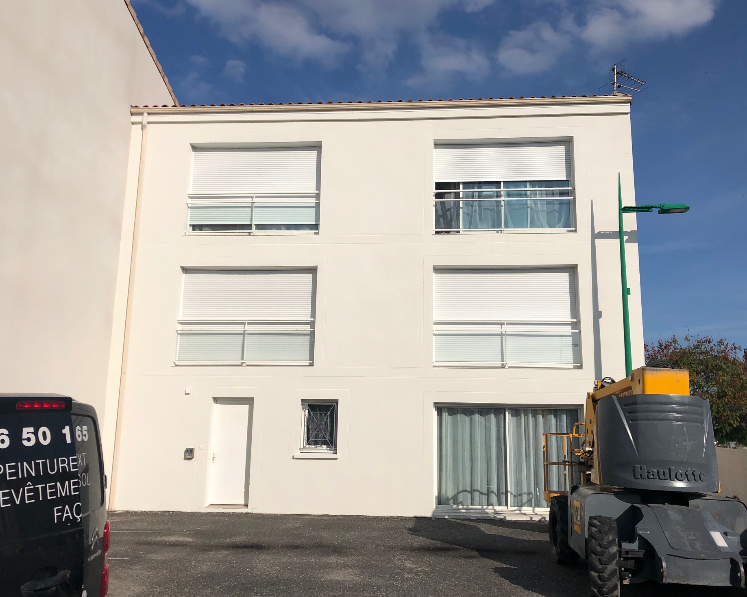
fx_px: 663
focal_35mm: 30
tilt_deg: +11.2
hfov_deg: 58.7
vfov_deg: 48.5
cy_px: 294
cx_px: 401
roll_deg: -0.2
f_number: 1.8
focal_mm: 4
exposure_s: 1/6897
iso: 20
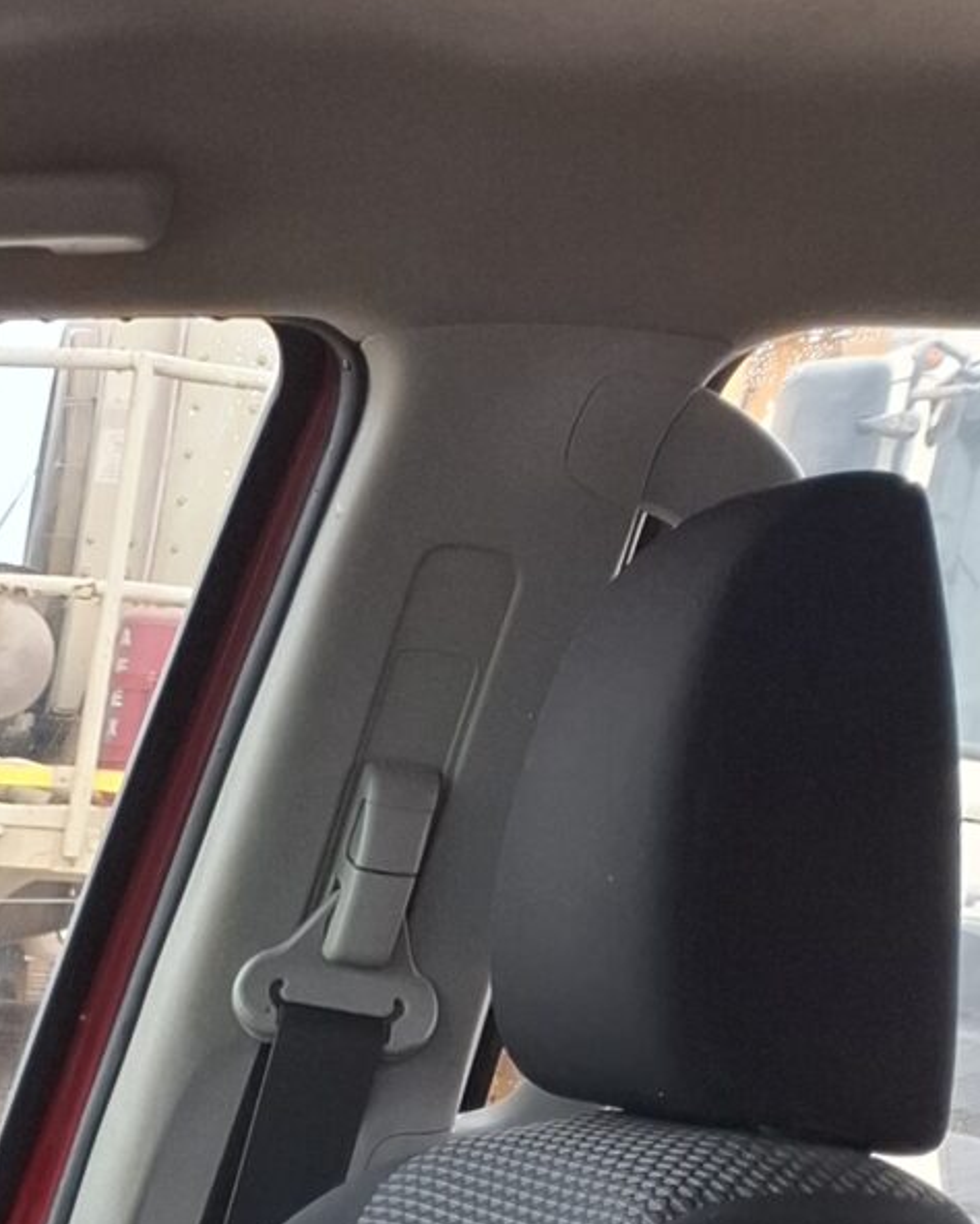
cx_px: -935
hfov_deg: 13.7
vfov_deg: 17.0
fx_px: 3515
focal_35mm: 97
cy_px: 2063
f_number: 1.8
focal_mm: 5.54
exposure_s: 1/134
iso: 50
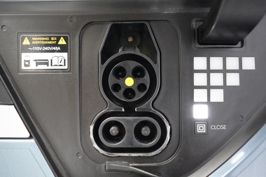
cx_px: 133
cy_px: 88
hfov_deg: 71.5
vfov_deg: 51.2
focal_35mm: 25
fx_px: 185
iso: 12800
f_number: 2.8
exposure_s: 1/125
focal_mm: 25
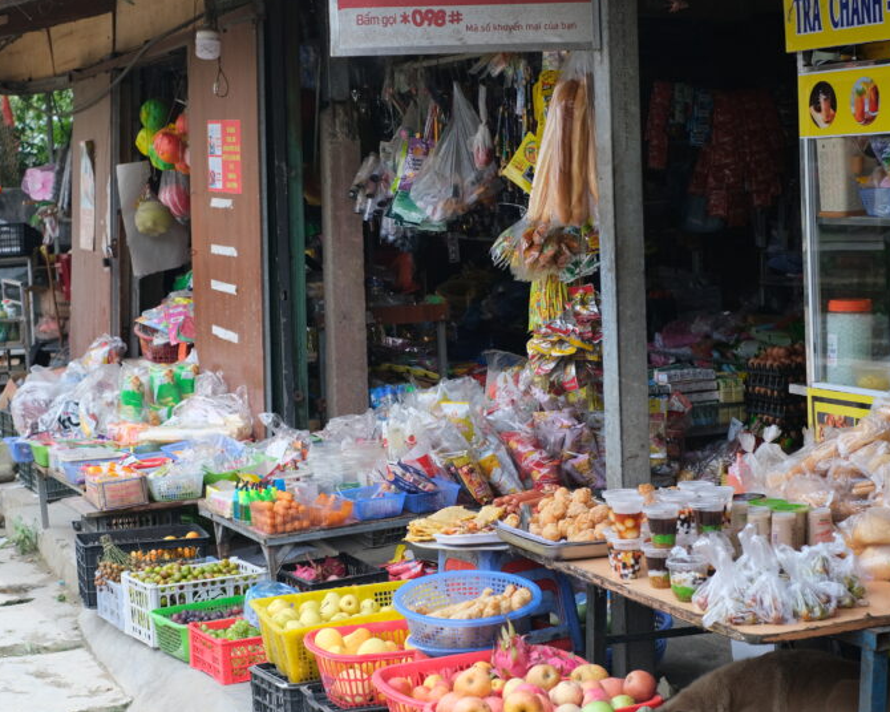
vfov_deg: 20.2
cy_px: 414
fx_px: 2002
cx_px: 373
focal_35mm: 76
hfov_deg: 25.0
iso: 320
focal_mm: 35
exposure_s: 1/640
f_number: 4
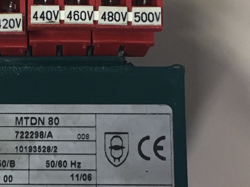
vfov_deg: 15.8
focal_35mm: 93
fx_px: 671
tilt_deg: -81.1
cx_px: 39
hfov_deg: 20.8
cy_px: 154
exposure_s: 1/33
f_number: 2.2
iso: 200
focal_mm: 4.15
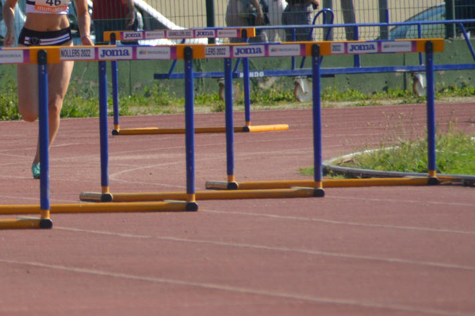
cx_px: -183
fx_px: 11434
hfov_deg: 2.4
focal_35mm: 867
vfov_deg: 1.6
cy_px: 38
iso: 400
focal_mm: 200
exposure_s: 1/1250
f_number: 6.3
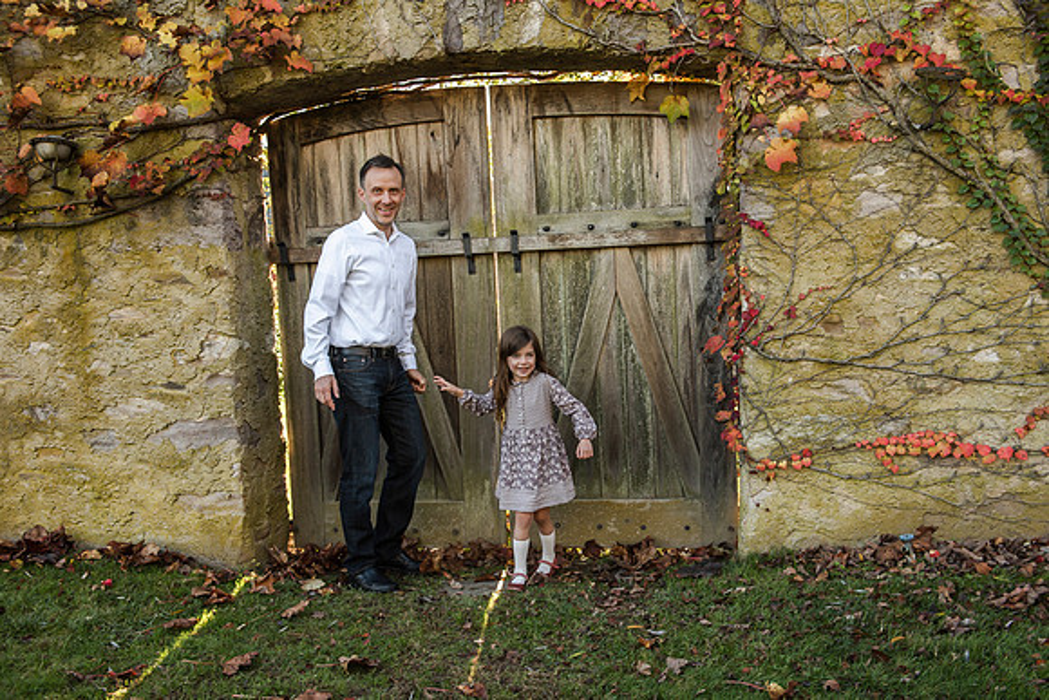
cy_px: 366
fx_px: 974
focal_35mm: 33
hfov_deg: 56.6
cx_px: 548
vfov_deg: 39.5
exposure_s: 1/400
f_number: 4.5
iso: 640
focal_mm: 32
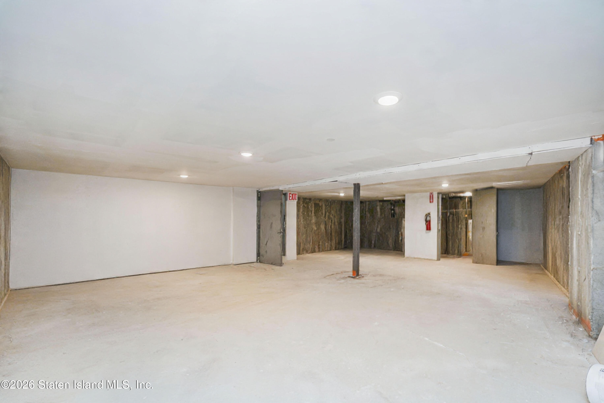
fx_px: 268
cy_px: 202
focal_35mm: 16
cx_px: 302
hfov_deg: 96.7
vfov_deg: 73.7
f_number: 4
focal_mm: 16
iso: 50
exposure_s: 1/10
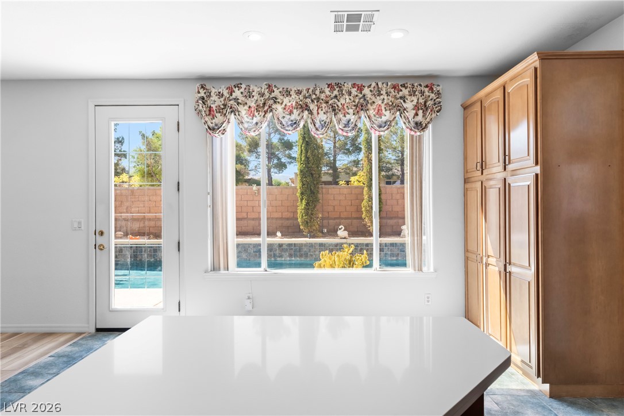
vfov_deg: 57.2
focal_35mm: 22
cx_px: 312
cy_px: 208
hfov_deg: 78.6
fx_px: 381
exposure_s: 1/60
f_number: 8
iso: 400
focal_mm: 22
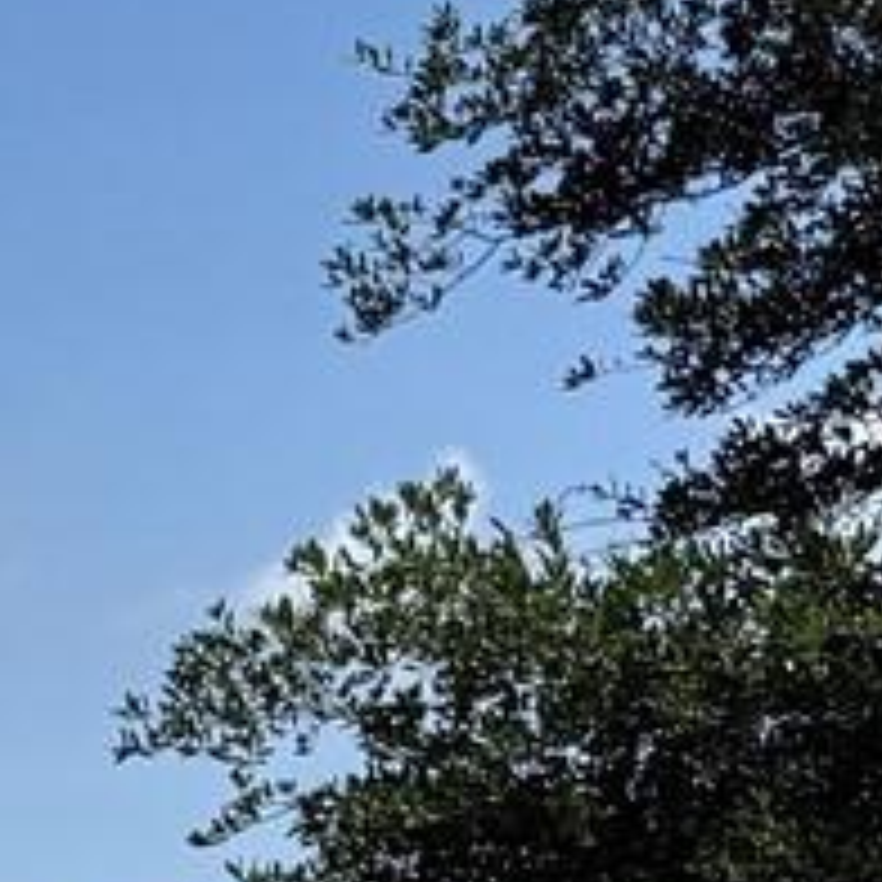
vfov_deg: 9.6
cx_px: -1984
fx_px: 4987
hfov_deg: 8.2
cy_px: 1634
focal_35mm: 173
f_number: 1.78
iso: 80
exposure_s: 1/6711
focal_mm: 6.76
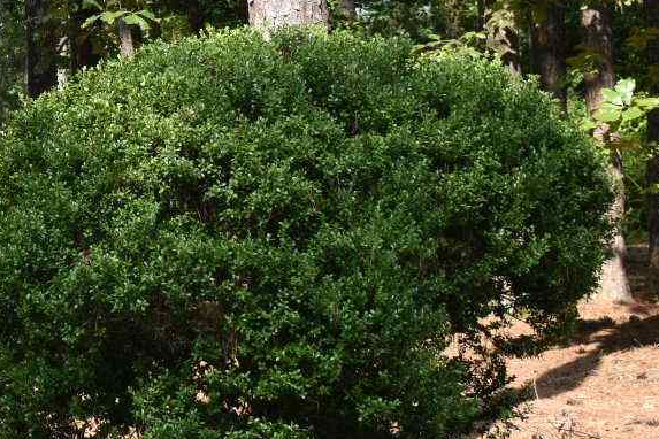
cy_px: 78
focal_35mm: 148
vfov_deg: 9.2
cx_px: -177
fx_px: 2717
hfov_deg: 13.4
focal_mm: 35
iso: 200
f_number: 6.3
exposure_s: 1/250
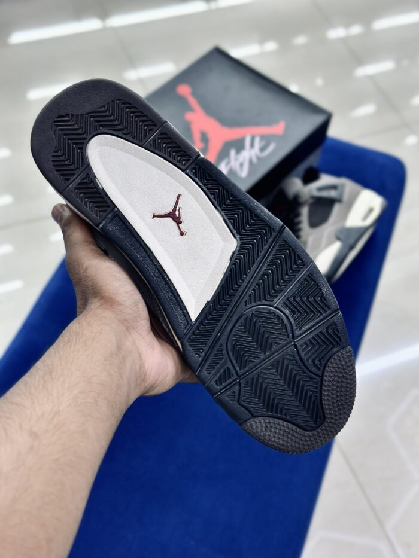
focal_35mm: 48
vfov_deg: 39.7
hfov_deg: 30.3
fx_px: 774
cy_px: 279
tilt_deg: -54.2
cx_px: 210
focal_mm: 6.86
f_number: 1.78
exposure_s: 1/100
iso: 100
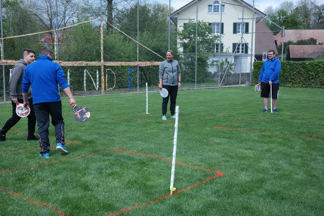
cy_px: 108
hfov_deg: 42.8
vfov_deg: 29.2
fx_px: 414
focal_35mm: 46
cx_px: 162
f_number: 6.3
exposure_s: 1/400
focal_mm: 30
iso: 100
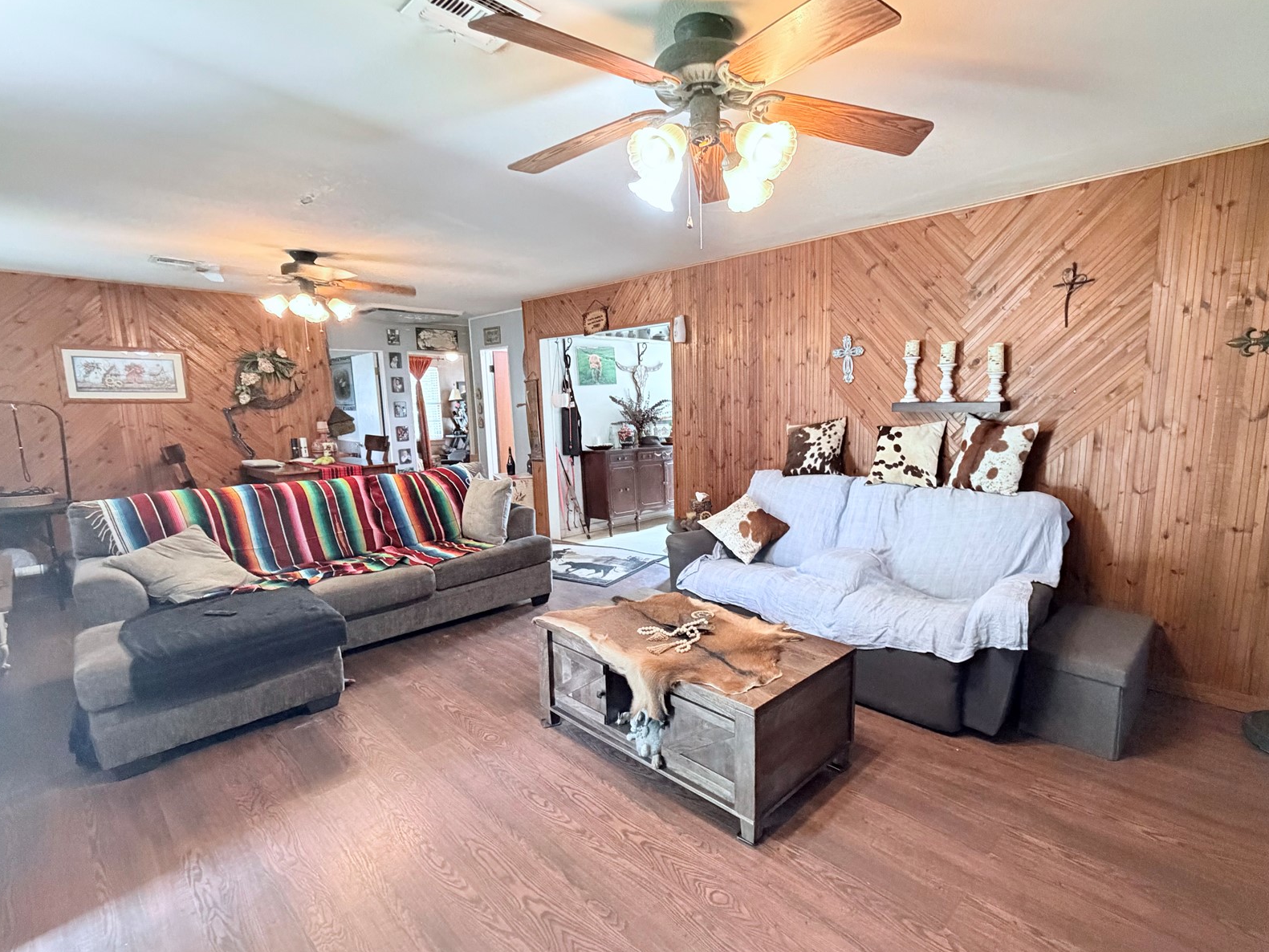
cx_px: 698
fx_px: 623
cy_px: 498
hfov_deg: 90.7
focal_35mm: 17
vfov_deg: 74.7
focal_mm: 2.22
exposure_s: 1/60
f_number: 2.2
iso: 640
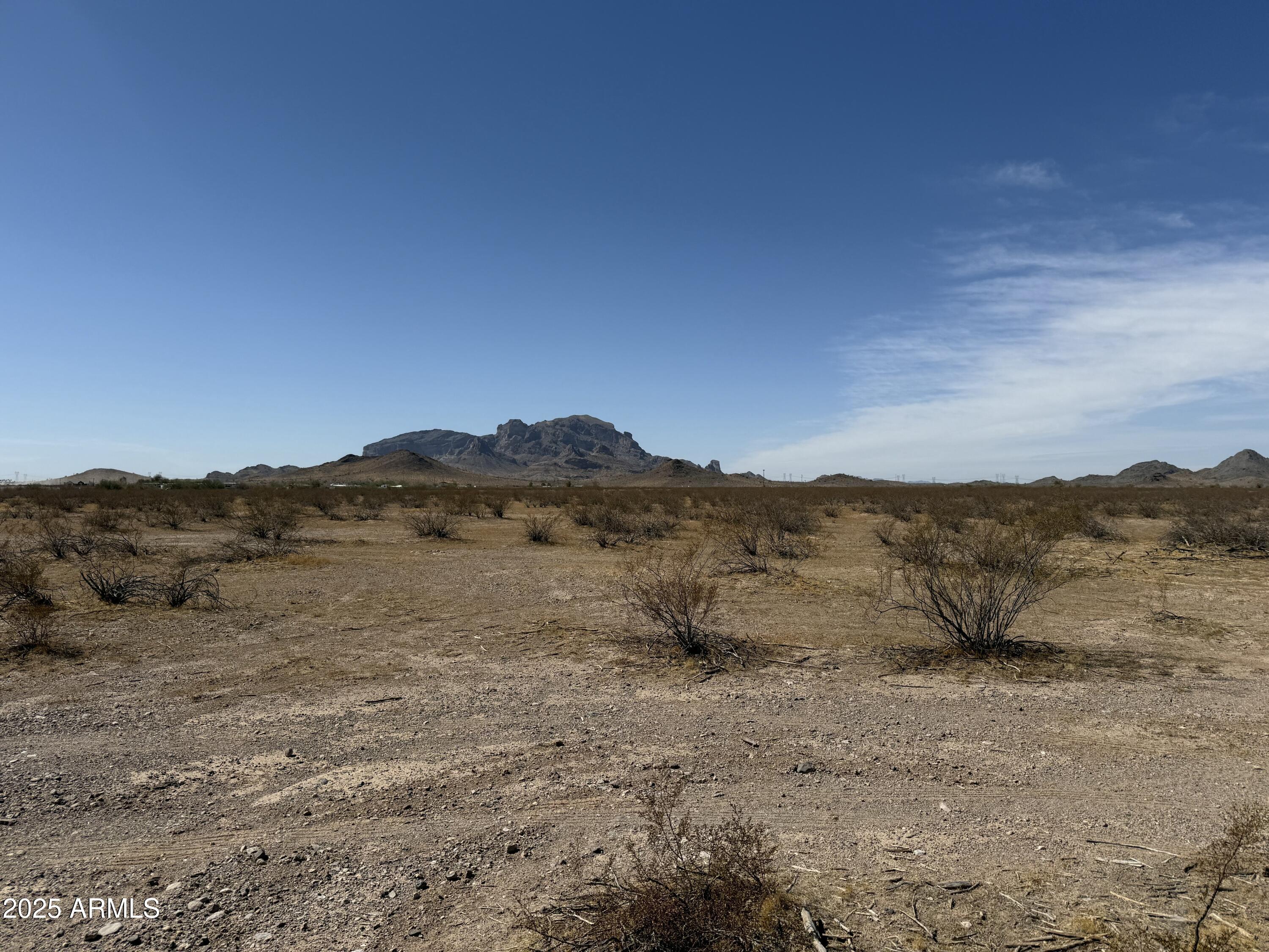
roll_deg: +0.0
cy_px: 476
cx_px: 634
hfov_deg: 71.6
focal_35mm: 24
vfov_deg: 56.8
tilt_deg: +0.3
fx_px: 880
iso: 80
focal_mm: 6.76
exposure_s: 1/9091
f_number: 1.78
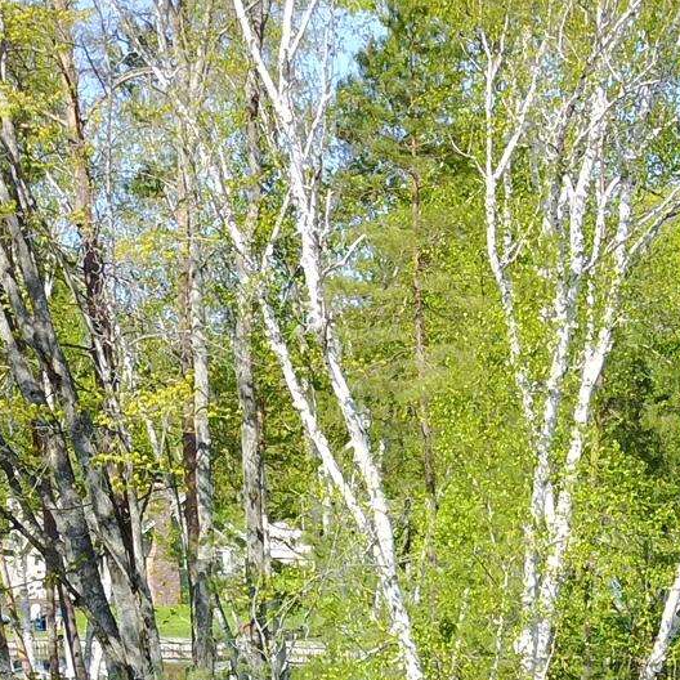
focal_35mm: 87
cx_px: 518
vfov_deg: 18.7
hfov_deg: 19.8
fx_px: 1934
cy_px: 862
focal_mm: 4.73
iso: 100
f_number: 2.2
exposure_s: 1/497
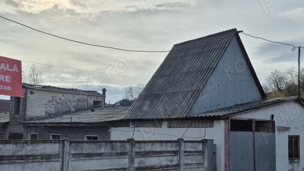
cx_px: 133
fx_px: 339
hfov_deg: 48.2
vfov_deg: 28.3
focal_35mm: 42
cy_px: 107
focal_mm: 5.4
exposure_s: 1/8416
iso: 25
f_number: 1.8
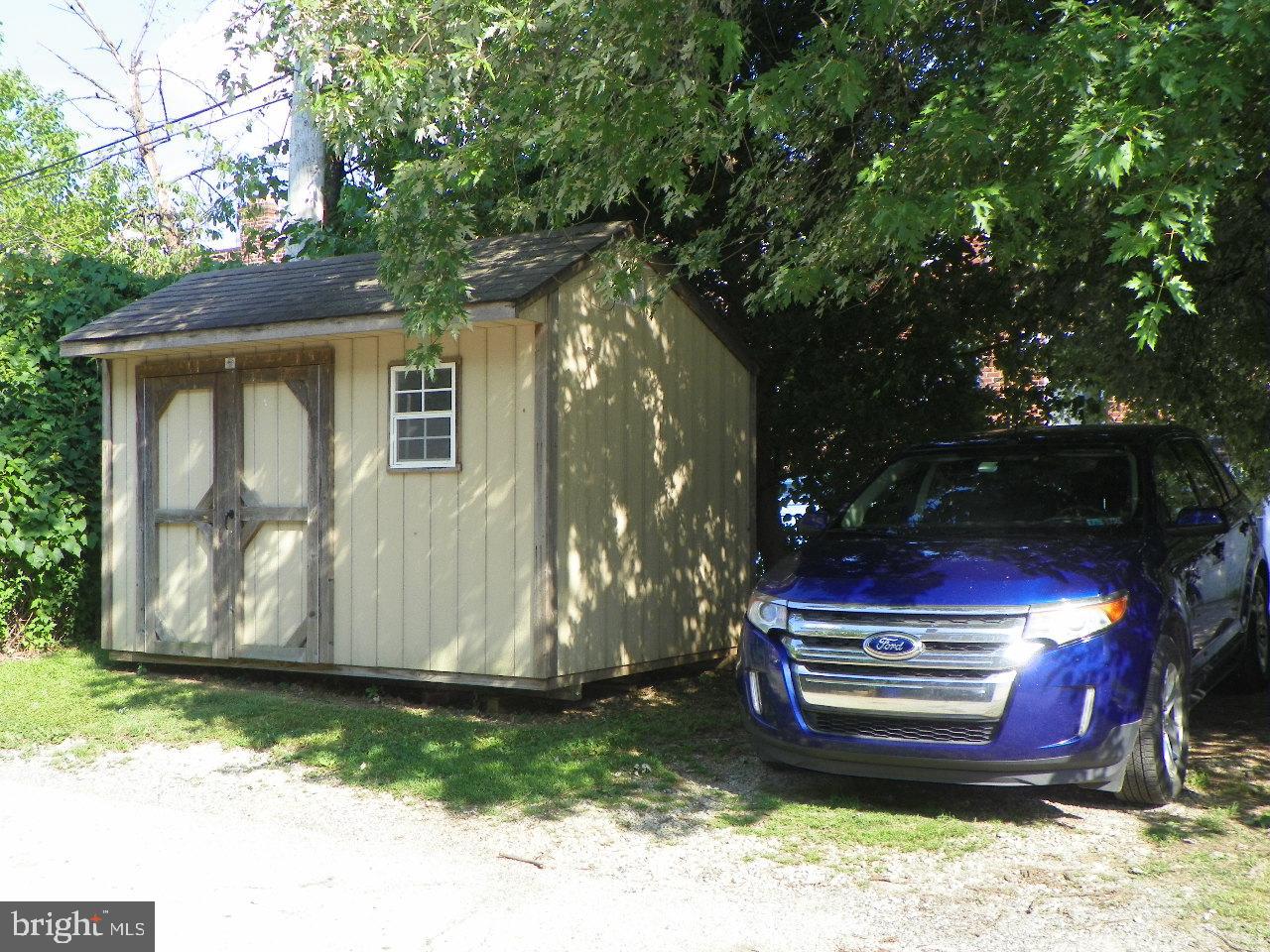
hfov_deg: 43.9
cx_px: 635
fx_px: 1578
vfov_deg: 33.6
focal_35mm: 43
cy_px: 476
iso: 64
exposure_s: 1/200
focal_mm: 7.6
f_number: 3.2
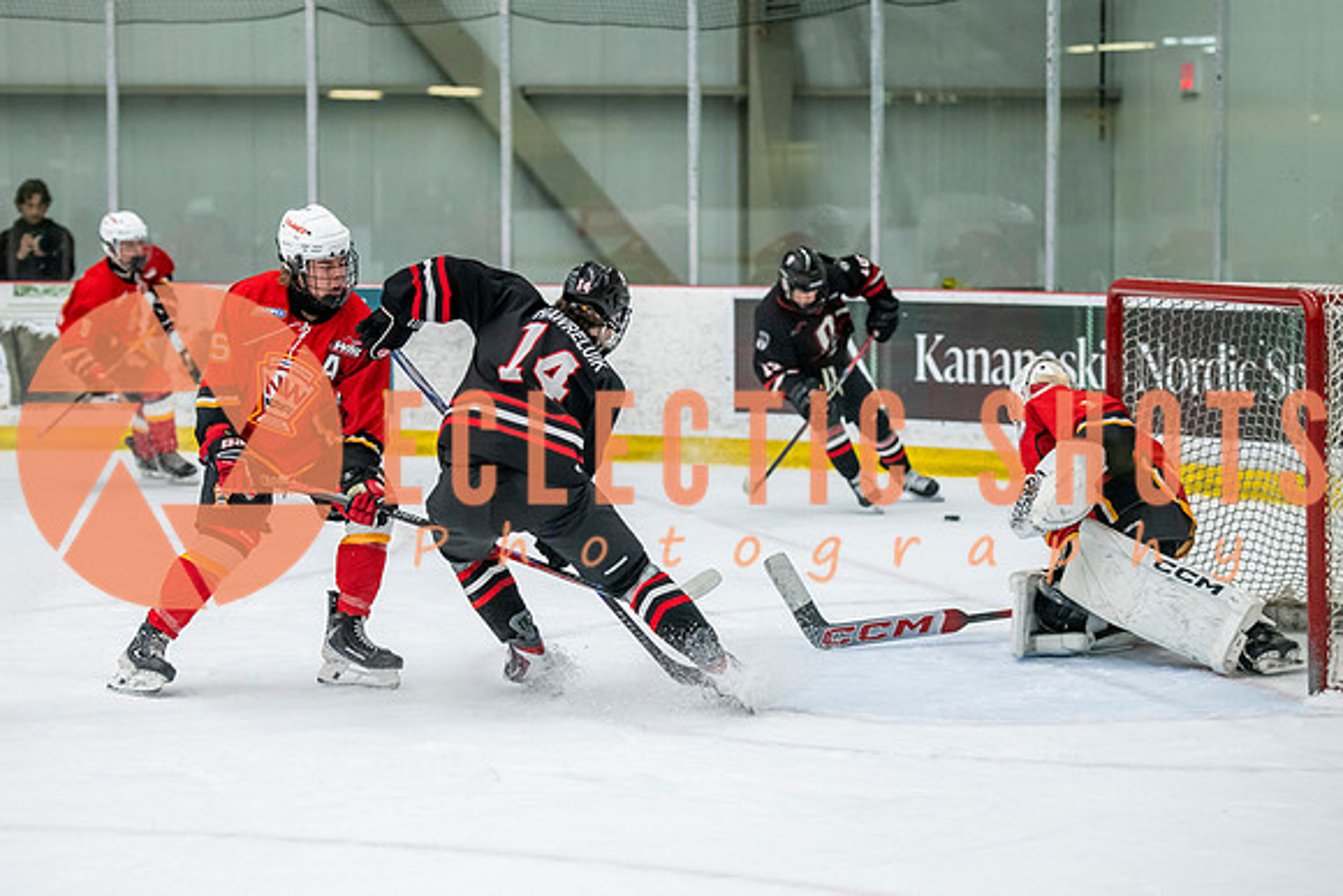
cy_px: 482
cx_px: 603
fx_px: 4351
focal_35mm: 117
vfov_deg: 11.8
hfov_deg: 17.5
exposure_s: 1/640
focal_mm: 100
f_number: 3.2
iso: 2000
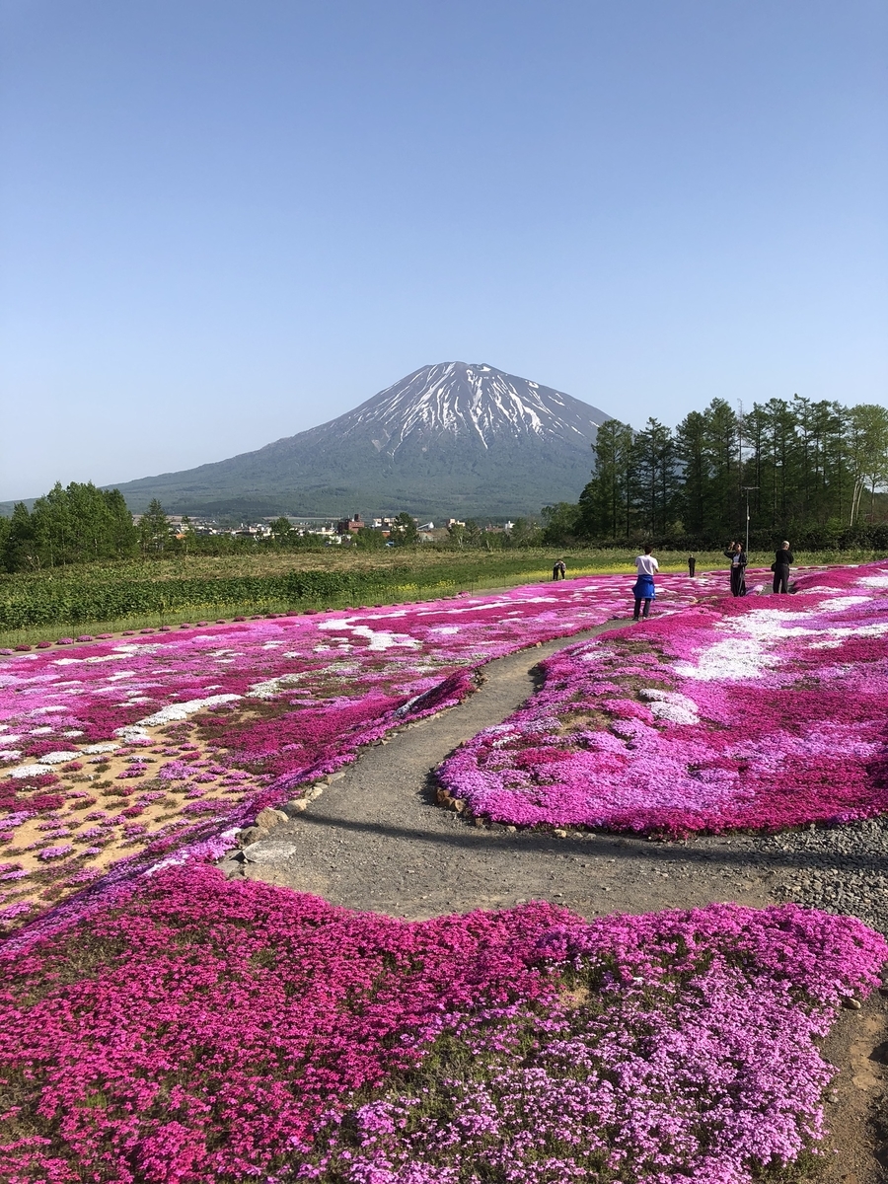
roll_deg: +1.2
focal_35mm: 28
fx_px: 958
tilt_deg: -2.8
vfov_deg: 63.4
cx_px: 444
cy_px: 592
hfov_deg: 49.7
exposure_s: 1/1656
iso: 20
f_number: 1.8
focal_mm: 3.99
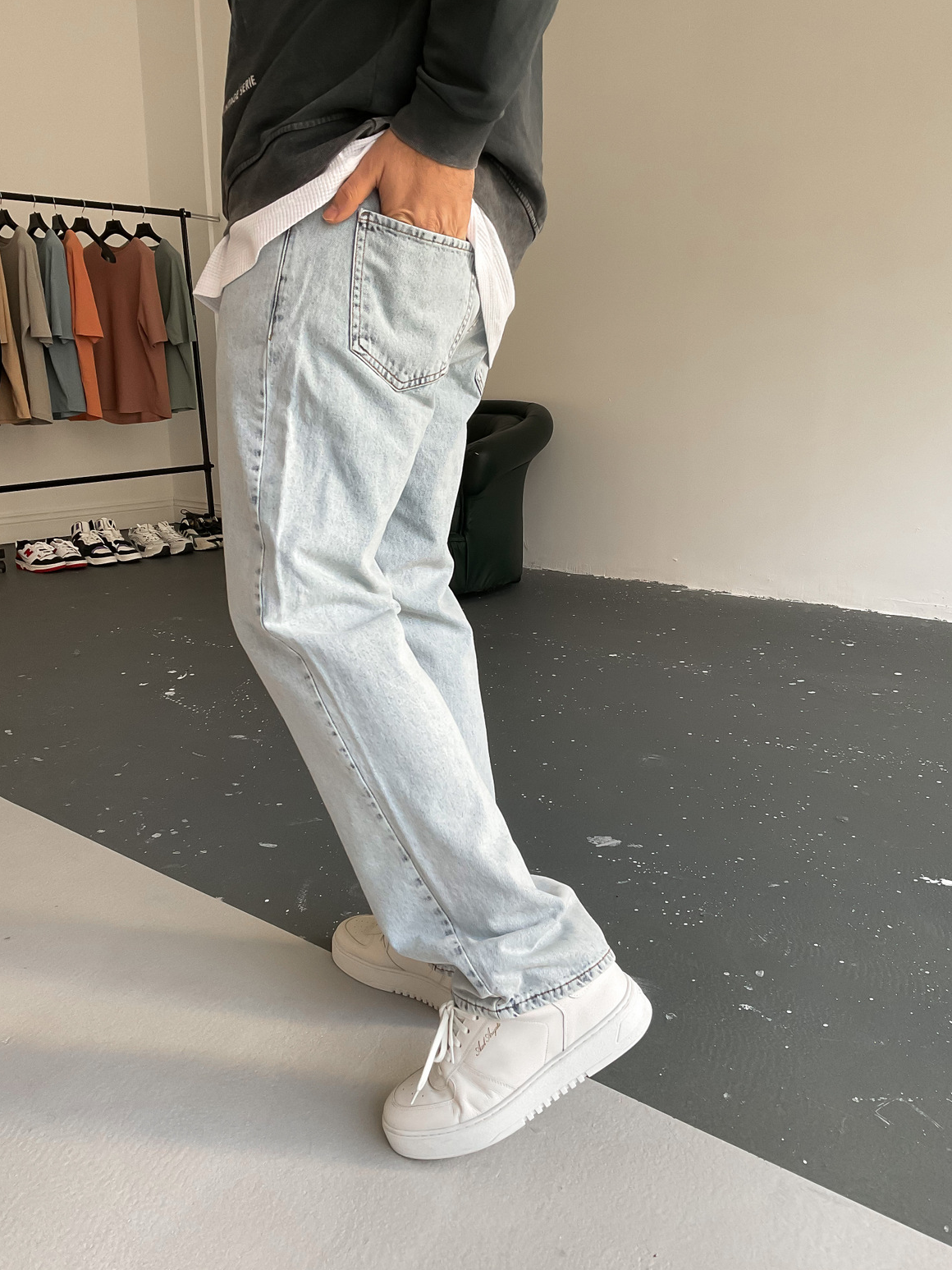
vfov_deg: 60.0
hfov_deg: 46.8
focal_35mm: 30
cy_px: 621
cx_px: 470
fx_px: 1100
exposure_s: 1/120
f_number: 1.8
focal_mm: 3
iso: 64
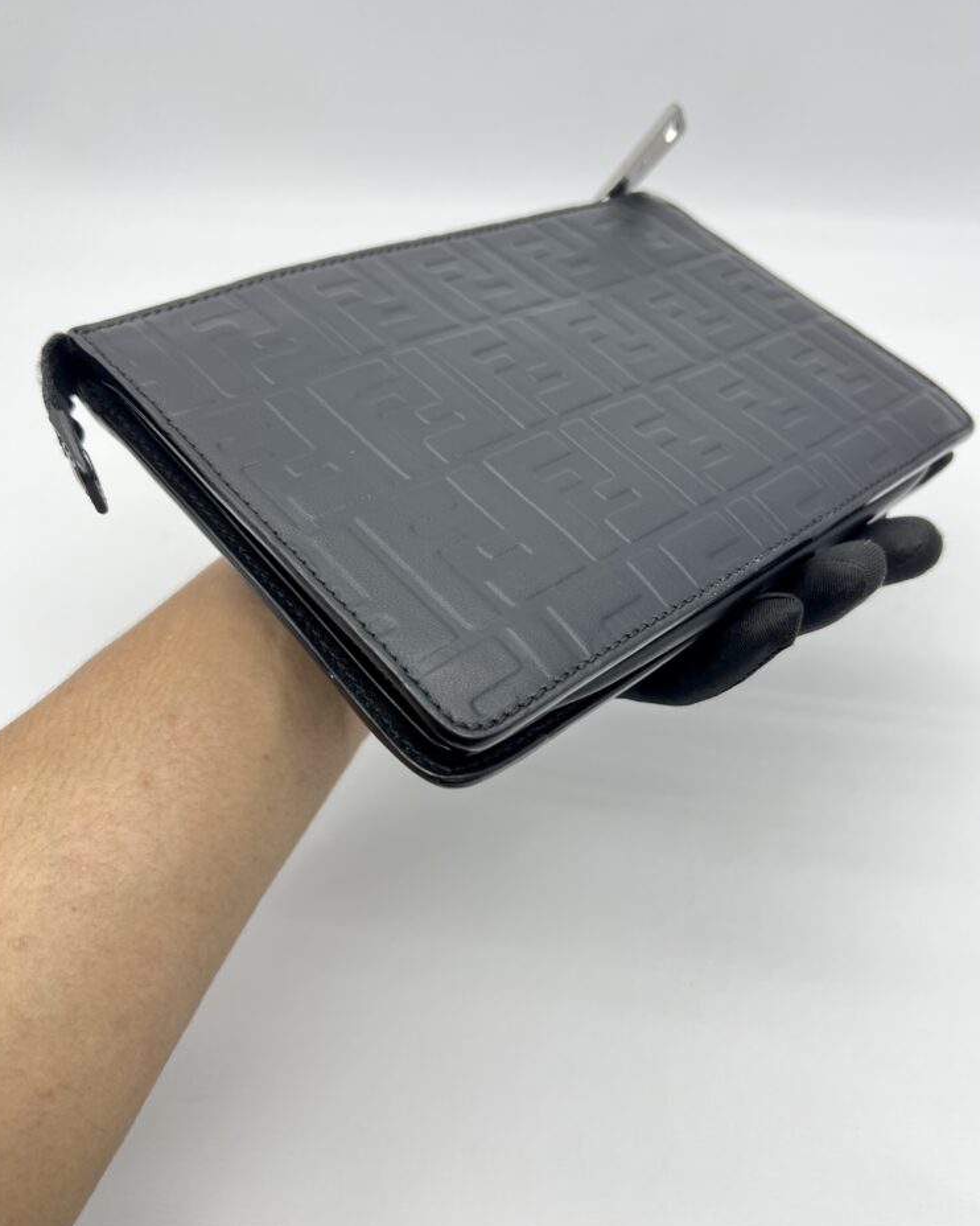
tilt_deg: -47.2
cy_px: 598
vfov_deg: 62.2
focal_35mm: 28
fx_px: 1015
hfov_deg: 51.5
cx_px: 494
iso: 50
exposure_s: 1/100
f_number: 1.5
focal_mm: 5.7
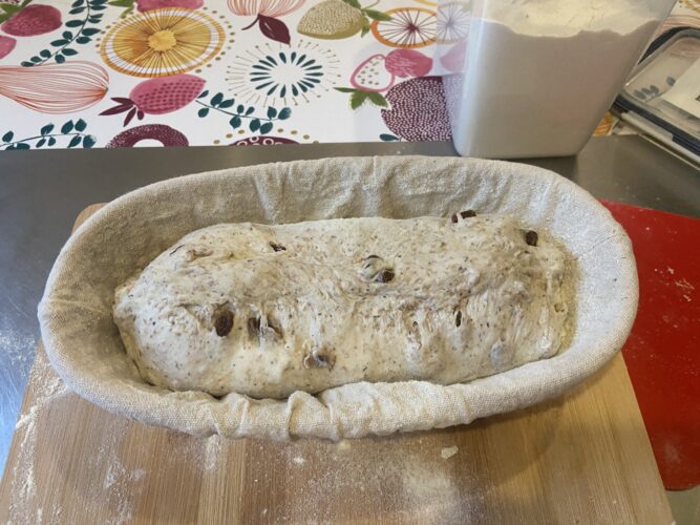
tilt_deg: -58.9
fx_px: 526
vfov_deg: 53.0
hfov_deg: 67.3
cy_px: 262
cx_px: 350
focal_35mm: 26
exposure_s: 1/50
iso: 320
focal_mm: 4.25
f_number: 1.8
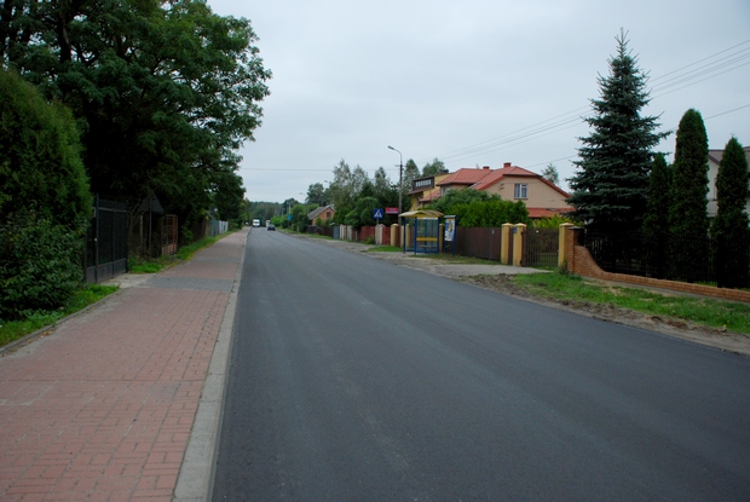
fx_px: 688
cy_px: 251
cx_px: 375
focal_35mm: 33
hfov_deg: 57.2
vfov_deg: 40.1
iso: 320
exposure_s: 1/1600
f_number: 4
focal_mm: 22
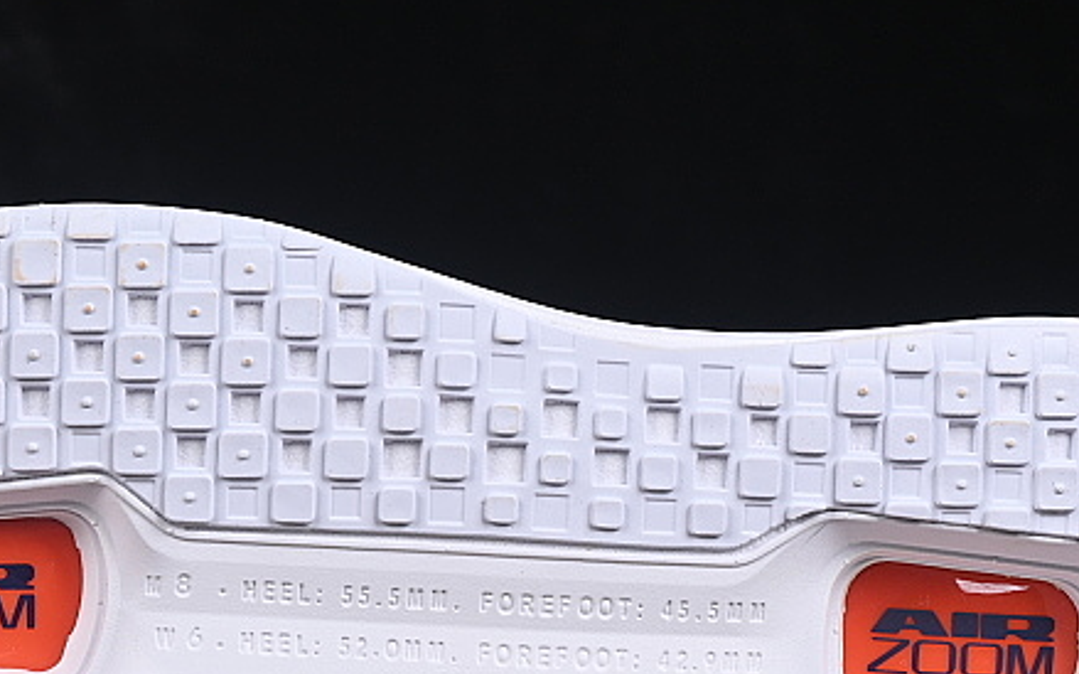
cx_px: 406
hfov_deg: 11.1
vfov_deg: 7.0
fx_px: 5526
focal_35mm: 188
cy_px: 438
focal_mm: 50
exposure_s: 1/80
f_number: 8
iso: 160
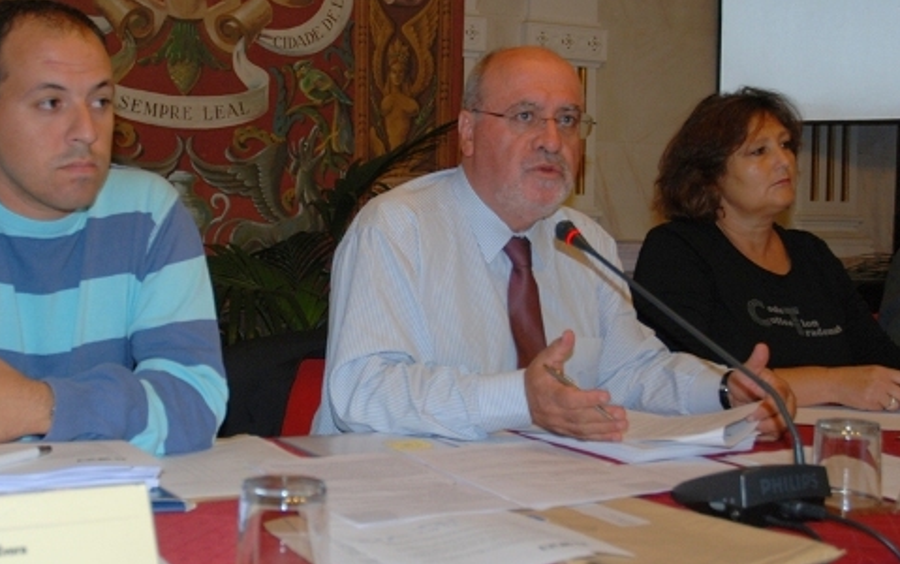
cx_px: 353
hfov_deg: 39.4
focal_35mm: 51
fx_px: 1252
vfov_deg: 25.4
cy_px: 264
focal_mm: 24
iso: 250
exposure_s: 1/60
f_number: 3.8
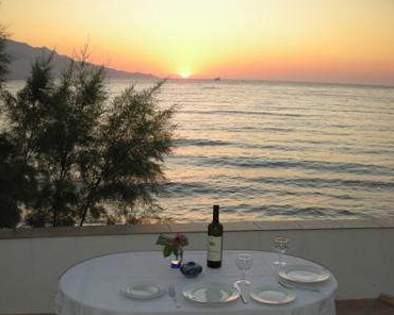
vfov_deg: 31.9
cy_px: 250
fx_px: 536
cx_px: 197
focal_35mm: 46
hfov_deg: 40.3
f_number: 3
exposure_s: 1/57
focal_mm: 5.8
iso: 50
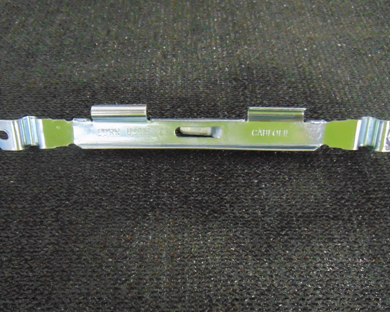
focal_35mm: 27
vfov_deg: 53.2
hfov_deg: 64.1
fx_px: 312
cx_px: 193
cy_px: 156
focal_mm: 4.5
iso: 800
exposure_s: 1/25
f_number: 3
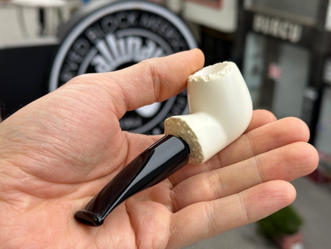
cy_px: 124
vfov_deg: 30.3
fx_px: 459
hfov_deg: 39.7
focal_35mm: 48
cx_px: 166
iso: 64
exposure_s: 1/268
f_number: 1.78
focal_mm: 6.86
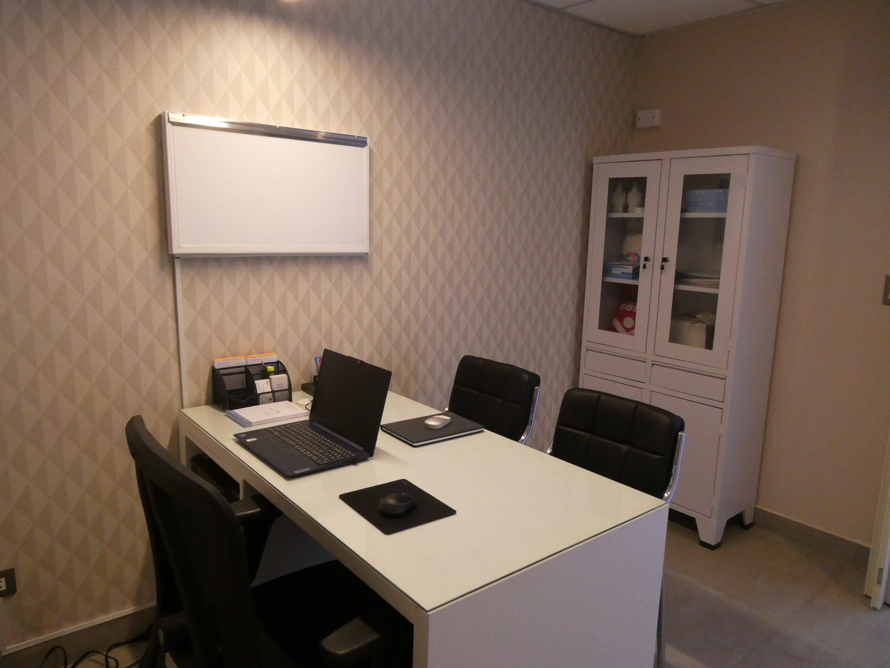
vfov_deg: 56.8
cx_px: 445
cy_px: 334
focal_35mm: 24
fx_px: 617
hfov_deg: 71.6
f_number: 3.3
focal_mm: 4.3
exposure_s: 1/60
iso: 500
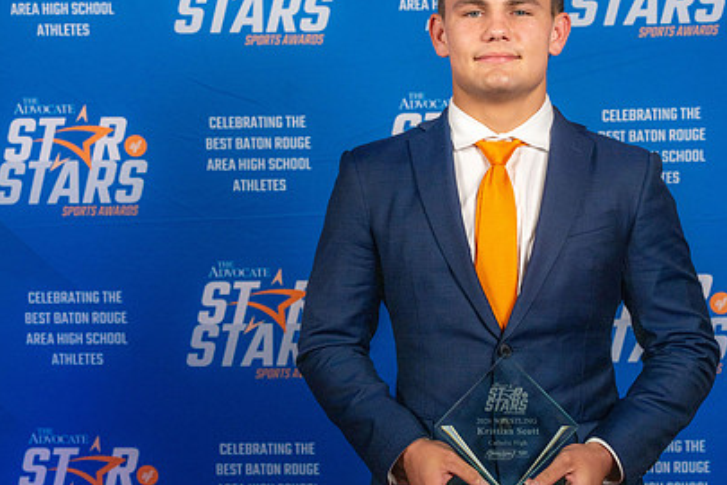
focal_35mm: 83
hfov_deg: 24.4
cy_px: 231
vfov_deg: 16.5
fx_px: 1676
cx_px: 431
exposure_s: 1/100
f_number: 5.6
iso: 320
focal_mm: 58
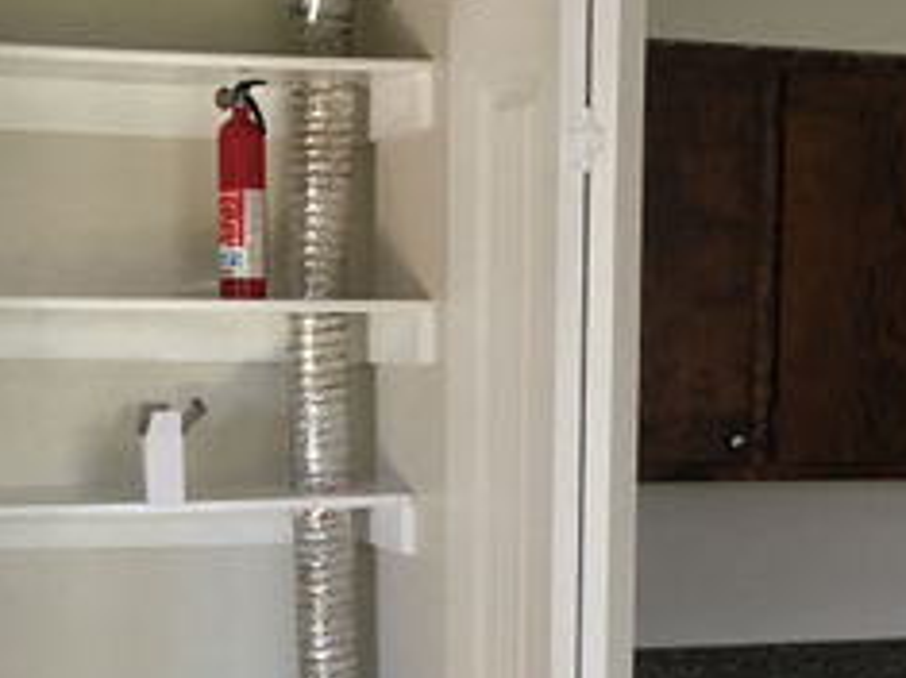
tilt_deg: -6.4
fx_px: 2067
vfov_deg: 18.3
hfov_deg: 24.7
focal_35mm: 79
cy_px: 636
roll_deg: -0.4
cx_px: 459
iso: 50
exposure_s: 1/15
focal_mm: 4.15
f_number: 2.2
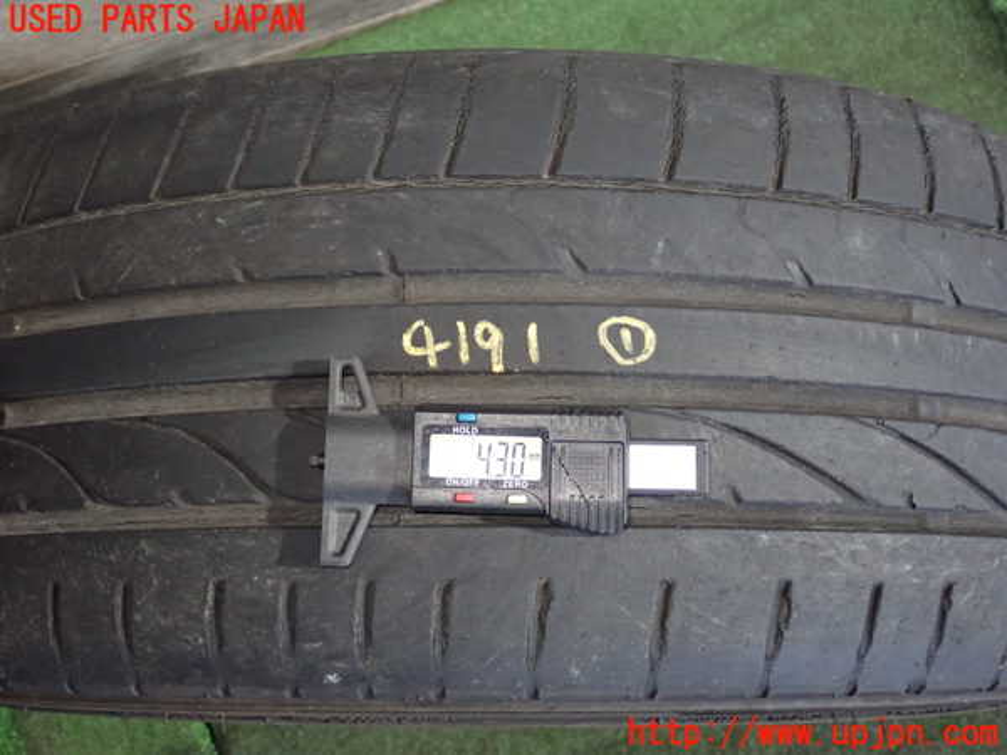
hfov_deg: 45.8
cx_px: 504
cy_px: 378
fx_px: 1193
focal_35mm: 41
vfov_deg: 35.1
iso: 800
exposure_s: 1/15
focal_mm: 7.31
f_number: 2.8
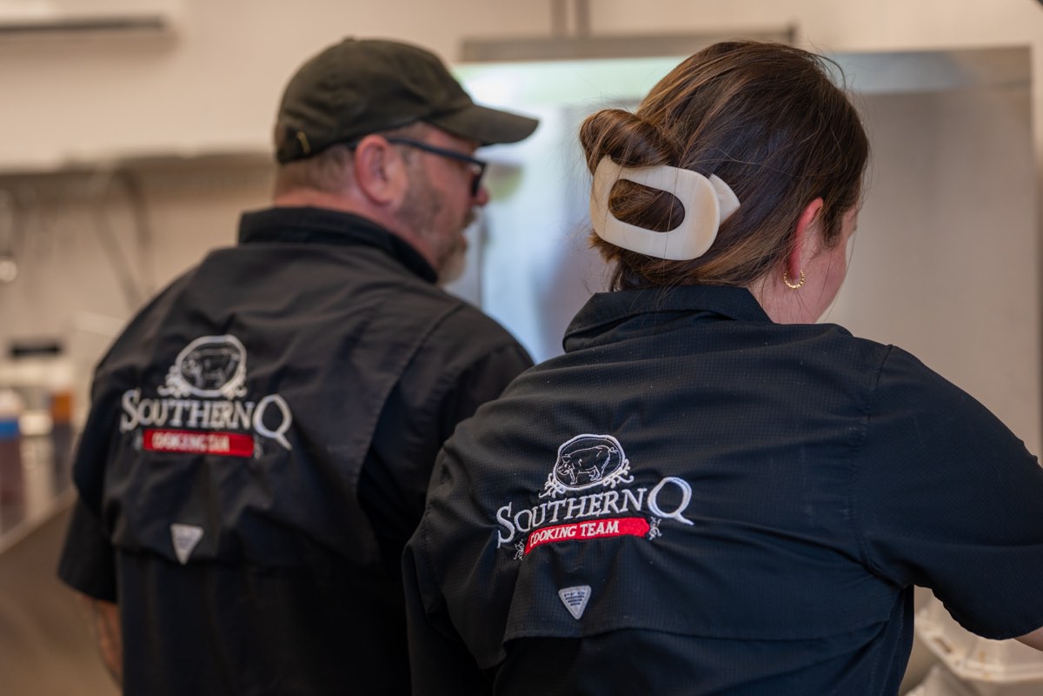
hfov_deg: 39.6
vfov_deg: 27.0
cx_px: 522
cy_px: 348
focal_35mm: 50
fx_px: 1448
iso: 400
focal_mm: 50
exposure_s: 1/250
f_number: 3.2
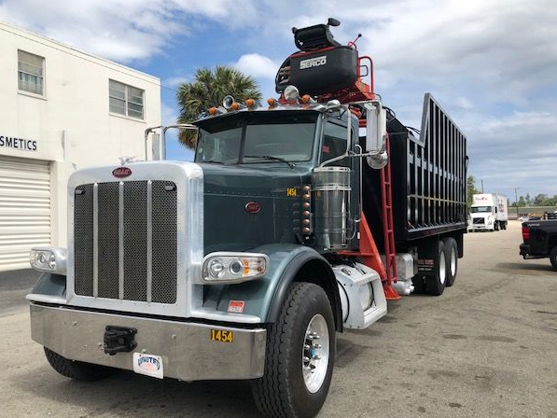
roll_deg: +1.1
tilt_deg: +1.3
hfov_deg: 59.9
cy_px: 216
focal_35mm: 30
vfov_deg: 46.8
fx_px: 483
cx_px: 272
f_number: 1.8
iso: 20
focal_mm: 4
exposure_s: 1/2525
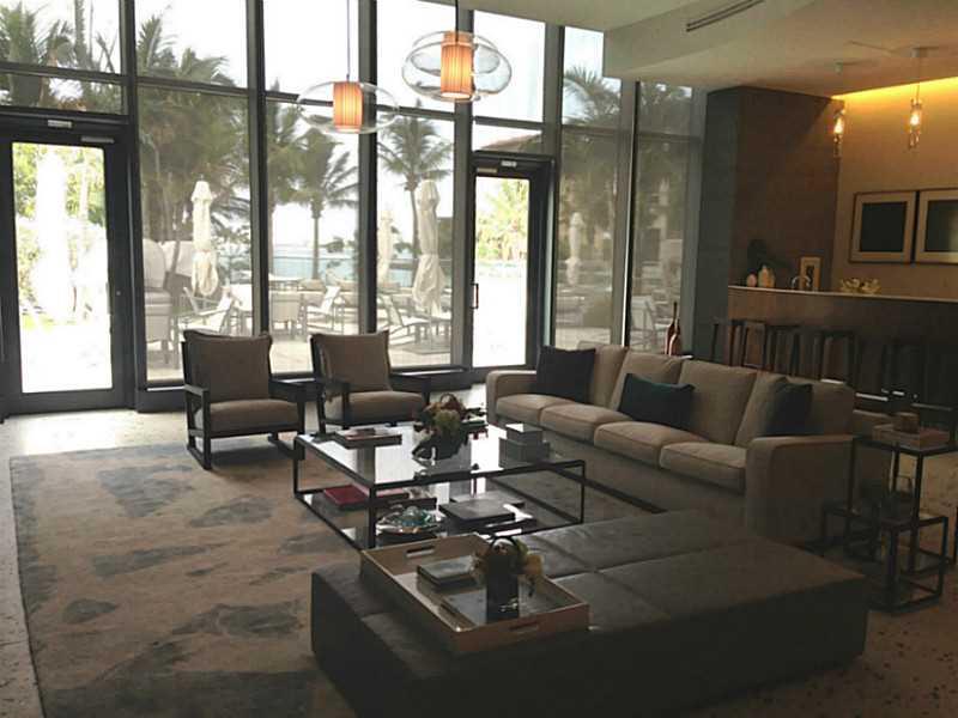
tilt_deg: -7.6
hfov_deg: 55.4
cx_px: 479
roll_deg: -1.1
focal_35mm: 33
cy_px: 359
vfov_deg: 42.9
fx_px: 913
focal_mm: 4.12
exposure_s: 1/120
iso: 64
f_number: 2.4
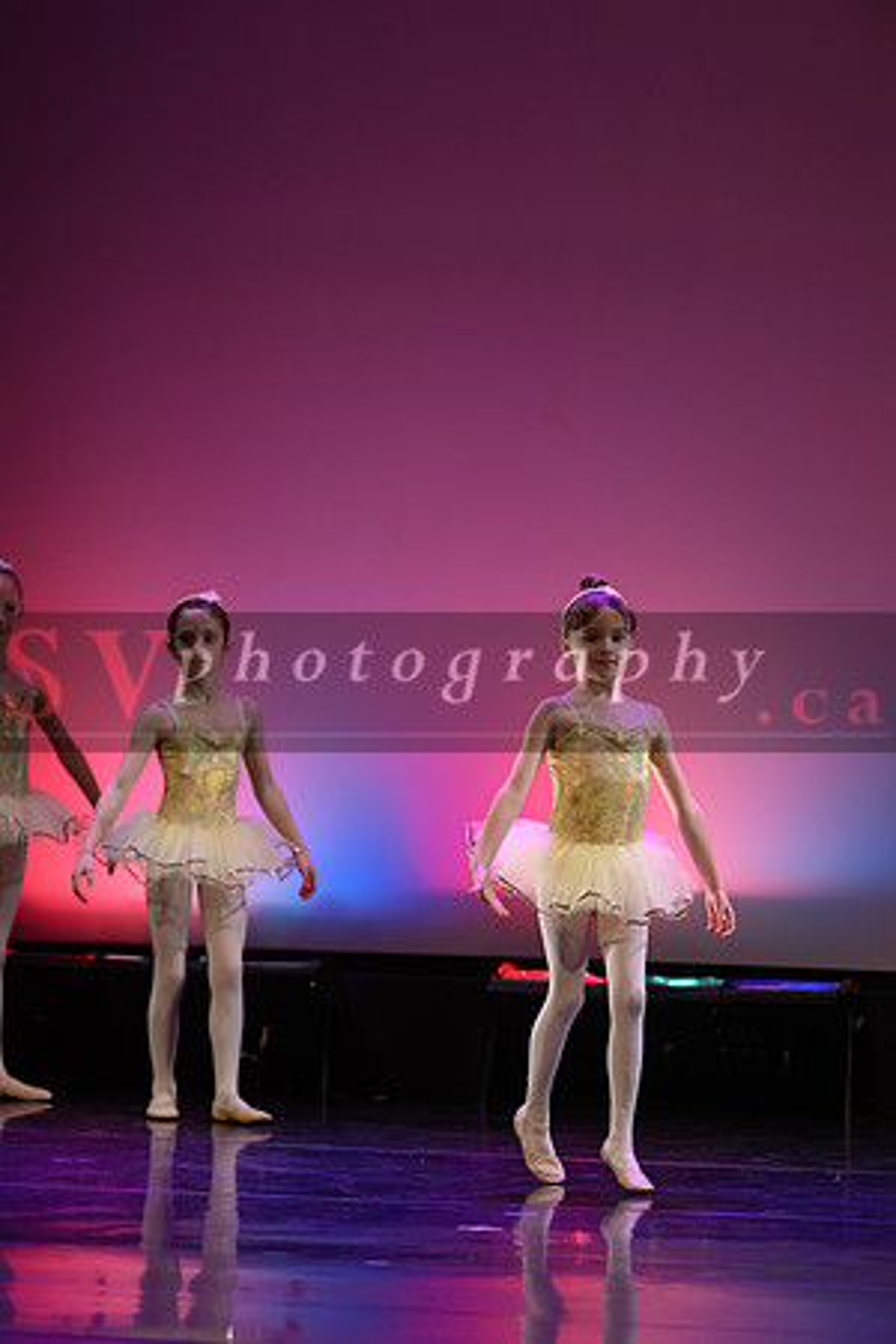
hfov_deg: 6.9
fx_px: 7466
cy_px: 672
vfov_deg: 10.3
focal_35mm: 200
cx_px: 448
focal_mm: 200
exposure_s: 1/250
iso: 1600
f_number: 2.8
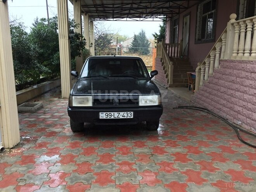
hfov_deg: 61.7
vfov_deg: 48.2
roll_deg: -0.4
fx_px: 214
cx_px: 128
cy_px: 96
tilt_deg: -11.1
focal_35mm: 29
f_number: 2.2
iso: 40
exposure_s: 1/100
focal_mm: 4.15
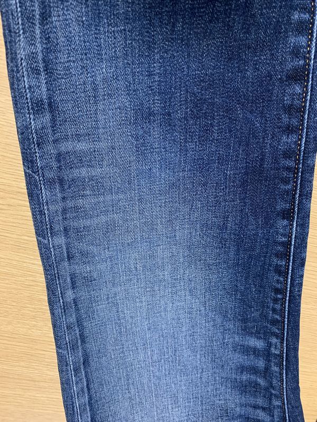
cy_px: 211
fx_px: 317
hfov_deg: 53.1
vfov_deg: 67.3
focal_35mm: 26
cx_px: 158
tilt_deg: -65.0
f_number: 1.8
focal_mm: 4.25
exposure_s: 1/50
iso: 200
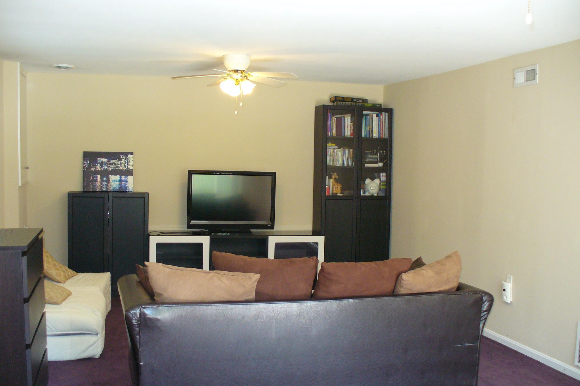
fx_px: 628
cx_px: 293
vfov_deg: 34.2
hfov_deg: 49.6
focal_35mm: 39
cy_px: 210
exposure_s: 1/30
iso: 160
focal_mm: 6.1
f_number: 2.8
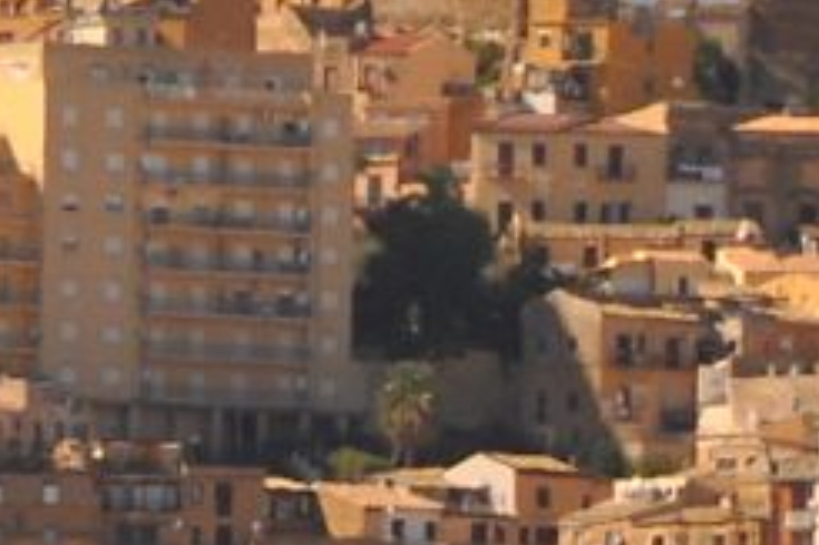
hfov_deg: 1.2
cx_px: 43
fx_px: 40057
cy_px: 363
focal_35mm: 1762
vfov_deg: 0.8
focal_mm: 150
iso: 320
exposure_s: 1/640
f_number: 6.3
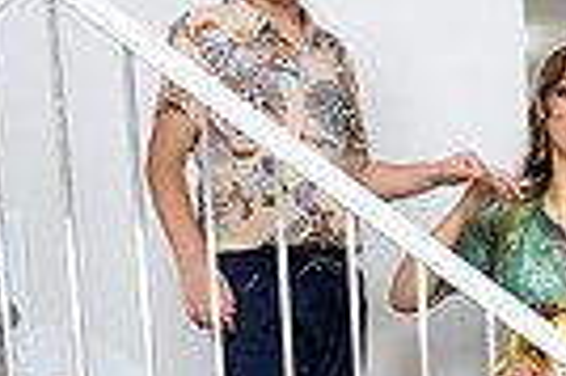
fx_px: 1633
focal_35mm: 104
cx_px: 727
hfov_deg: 18.4
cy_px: 771
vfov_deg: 11.7
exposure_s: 1/160
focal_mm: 24
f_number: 9
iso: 6400
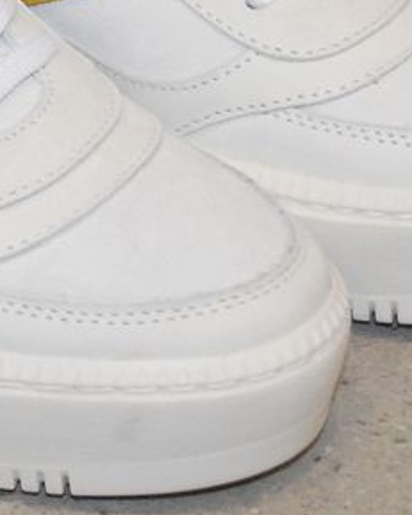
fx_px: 2318
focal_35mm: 152
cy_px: -36
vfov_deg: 12.5
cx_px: -55
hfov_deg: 10.0
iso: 1600
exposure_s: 1/200
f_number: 7.1
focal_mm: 26
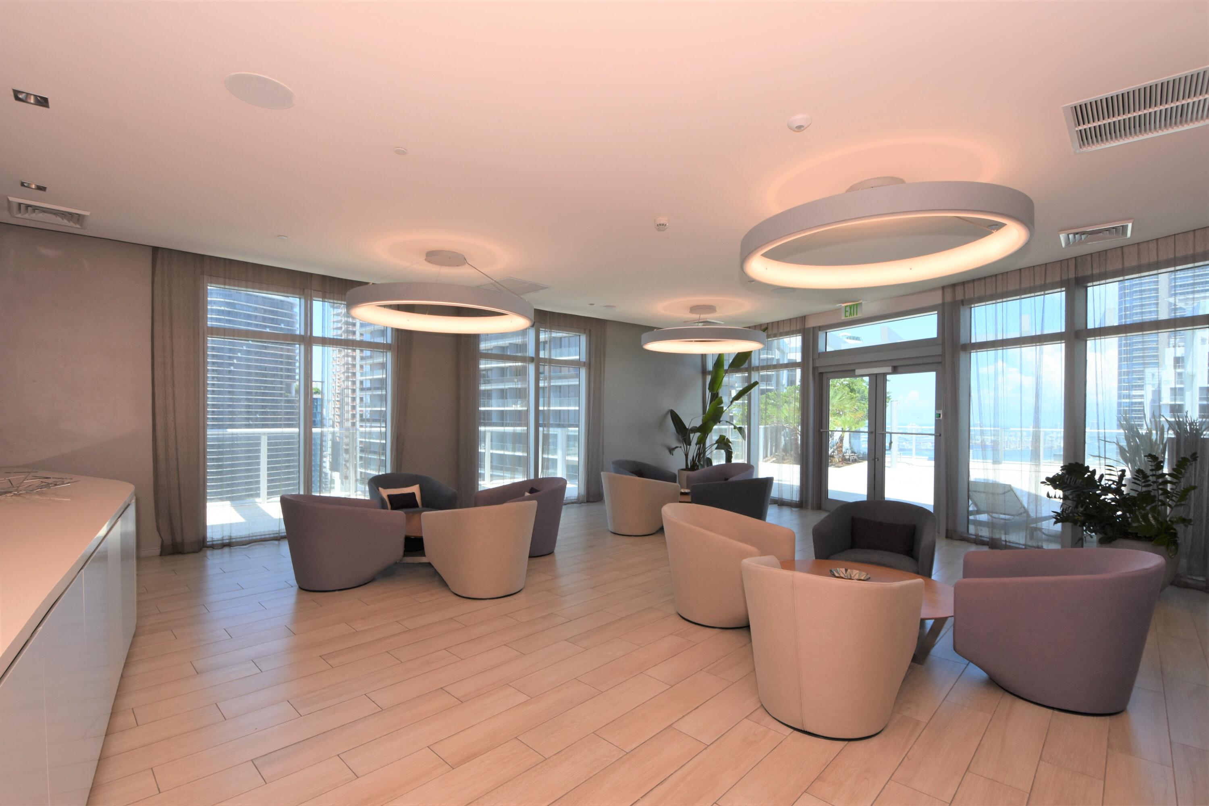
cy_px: 403
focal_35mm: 15
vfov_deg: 77.3
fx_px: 504
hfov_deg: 100.4
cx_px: 604
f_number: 6.3
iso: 200
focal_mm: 10
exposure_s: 1/160
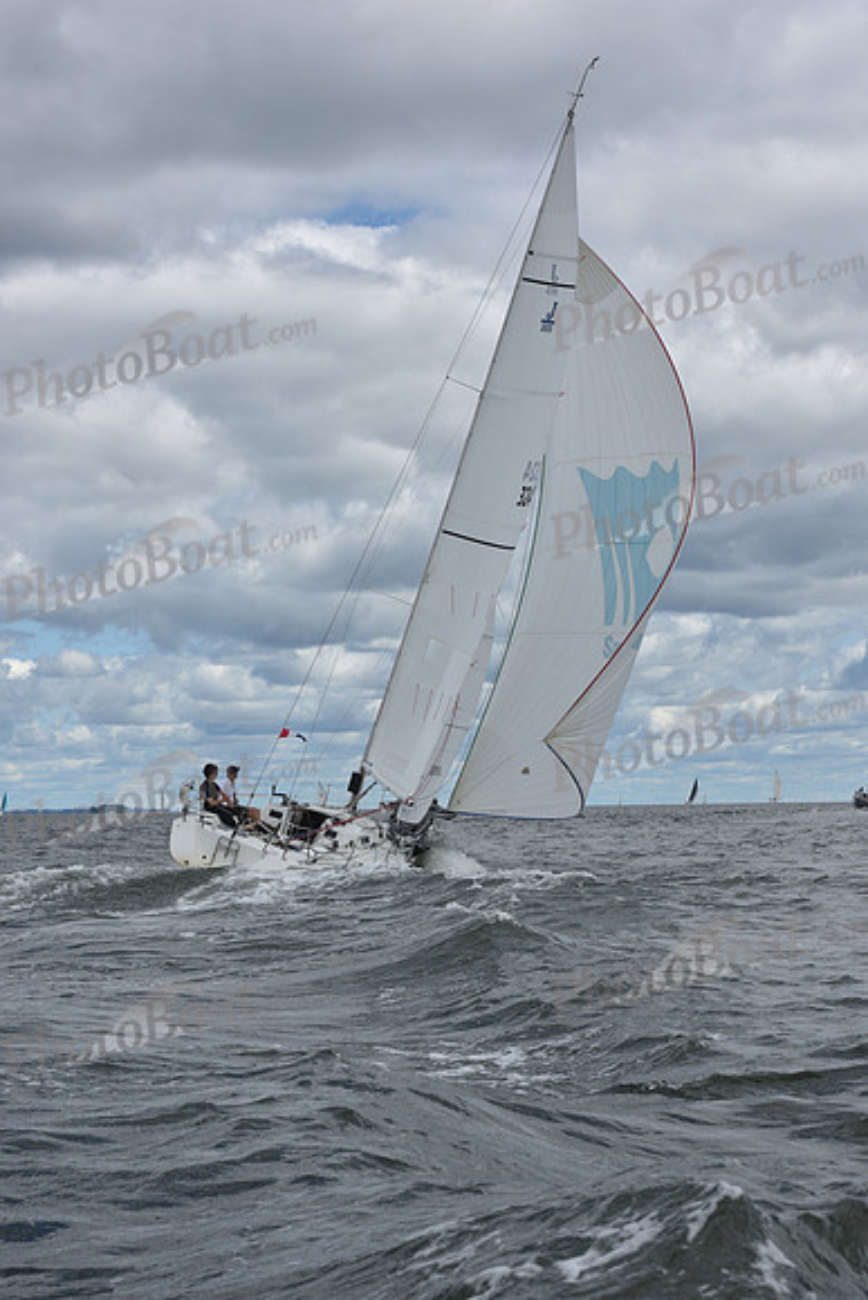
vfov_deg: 28.8
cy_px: 650
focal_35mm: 70
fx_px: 2530
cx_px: 434
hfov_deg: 19.5
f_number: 11
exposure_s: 1/800
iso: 250
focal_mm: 70
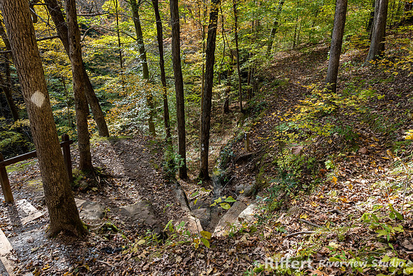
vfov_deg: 53.2
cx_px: 206
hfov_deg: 73.7
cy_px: 138
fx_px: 275
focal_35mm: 24
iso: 500
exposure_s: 1/125
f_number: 7.1
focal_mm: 24
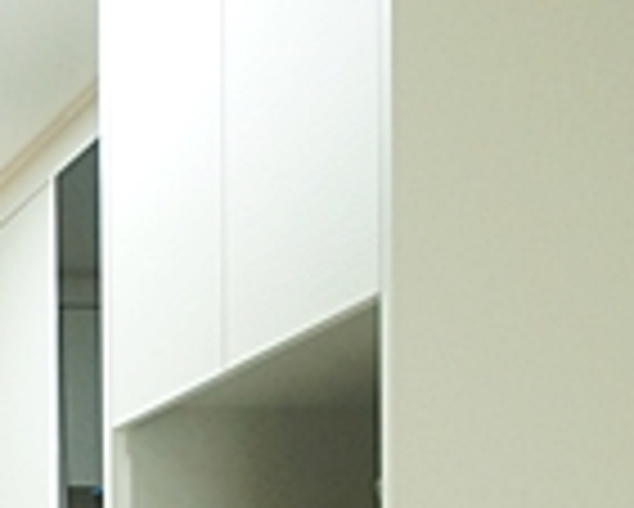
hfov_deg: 19.0
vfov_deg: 17.6
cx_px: -463
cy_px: 719
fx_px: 1502
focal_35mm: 80
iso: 800
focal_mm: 10
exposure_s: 1/60
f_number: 5.6
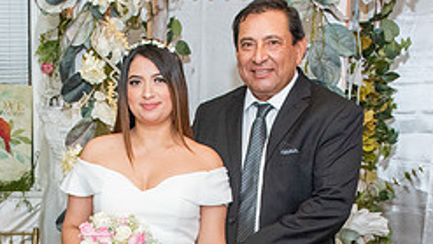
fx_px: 884
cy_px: 357
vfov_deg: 14.7
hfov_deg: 27.4
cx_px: 169
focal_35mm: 77
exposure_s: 1/125
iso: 1600
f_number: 4.5
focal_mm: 24
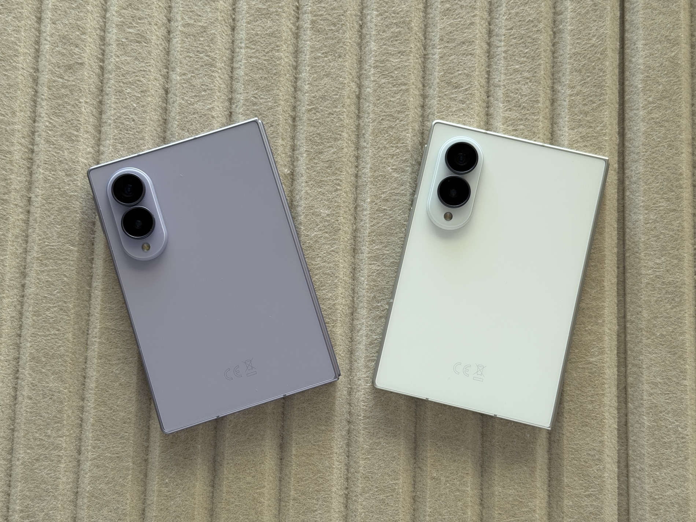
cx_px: 348
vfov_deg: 30.3
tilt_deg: -83.1
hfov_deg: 39.7
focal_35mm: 48
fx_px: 965
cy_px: 261
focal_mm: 6.76
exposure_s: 1/111
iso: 100
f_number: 1.78
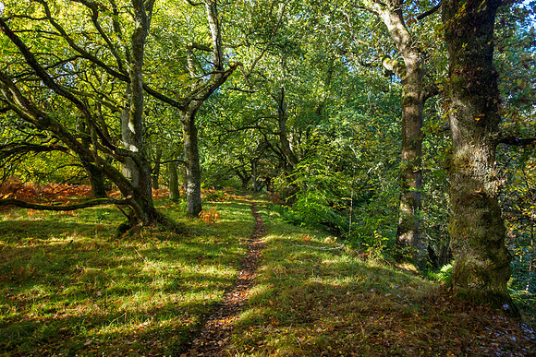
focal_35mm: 25
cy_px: 201
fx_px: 372
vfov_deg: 51.2
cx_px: 268
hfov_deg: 71.6
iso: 2500
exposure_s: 1/1000
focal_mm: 12
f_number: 2
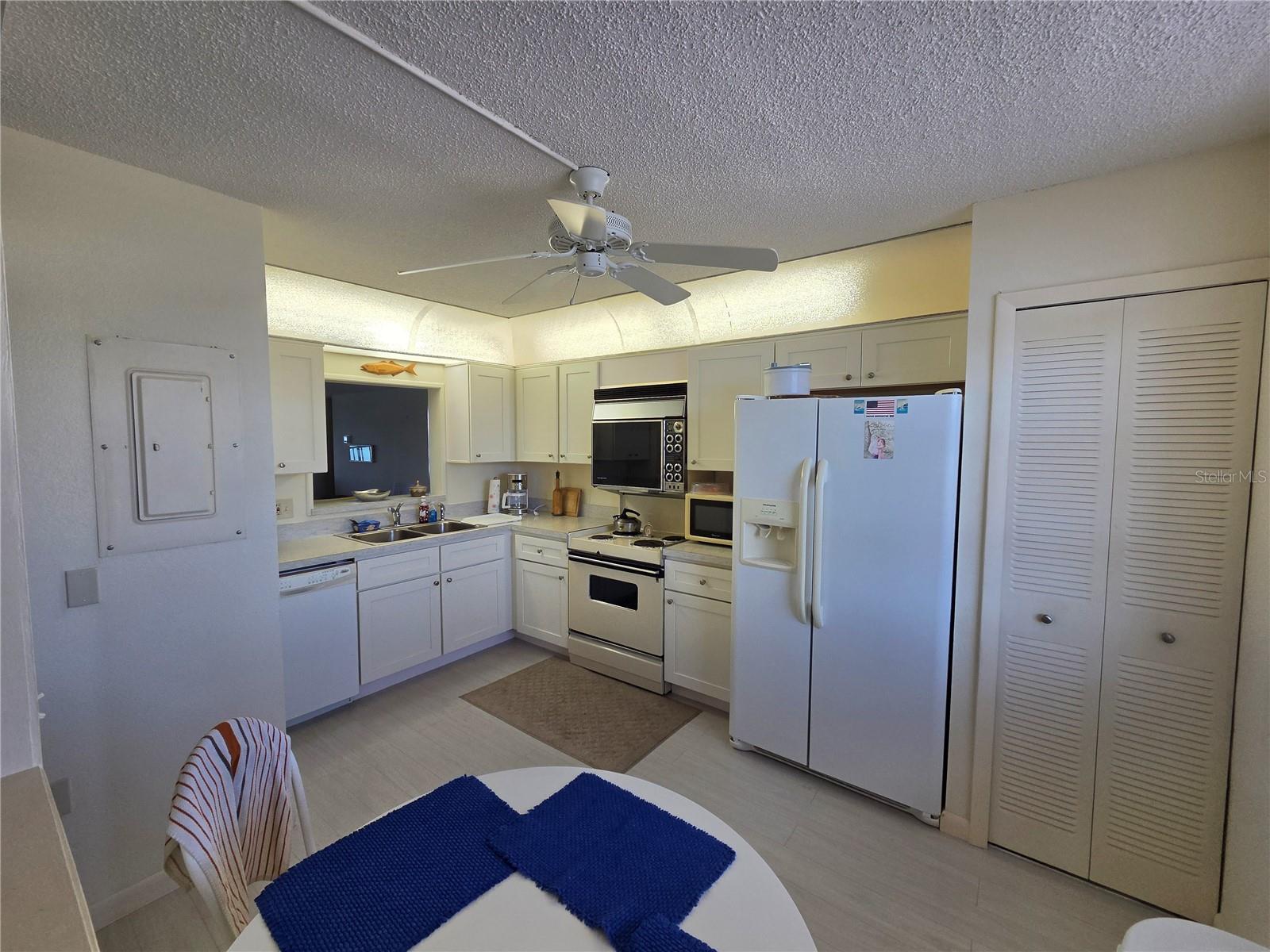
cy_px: 476
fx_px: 477
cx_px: 635
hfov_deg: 106.2
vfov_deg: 89.9
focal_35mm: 13
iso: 100
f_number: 2.2
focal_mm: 2.2
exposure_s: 1/323
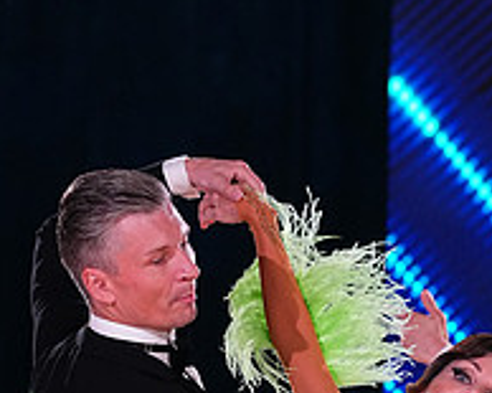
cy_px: 690
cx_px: 344
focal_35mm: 373
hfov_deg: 5.2
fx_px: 5429
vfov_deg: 4.1
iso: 3200
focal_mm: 133
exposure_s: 1/250
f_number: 5
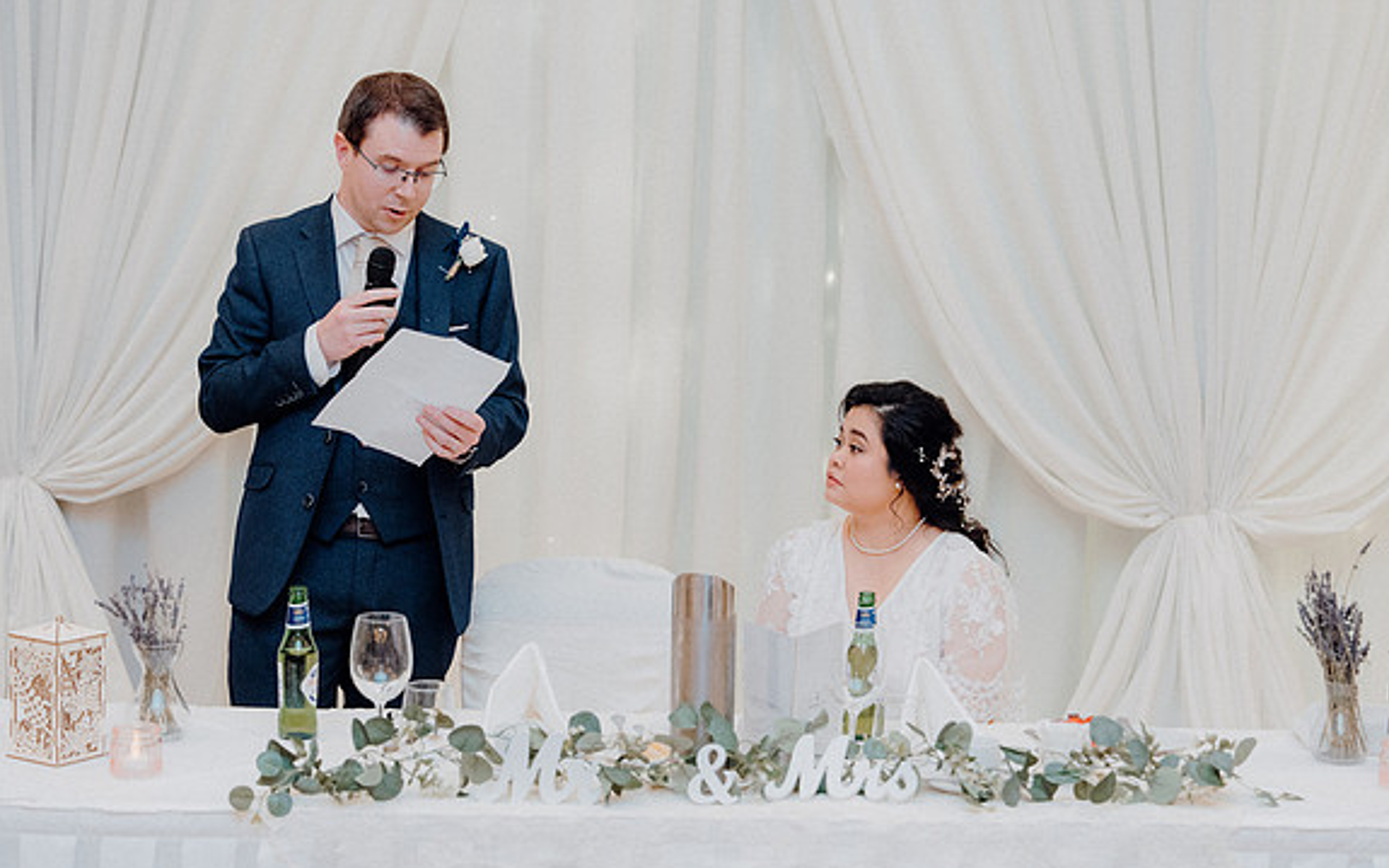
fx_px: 2725
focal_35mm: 72
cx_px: 698
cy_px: 422
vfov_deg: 18.1
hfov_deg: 28.6
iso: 2500
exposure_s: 1/160
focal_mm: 70
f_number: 3.5
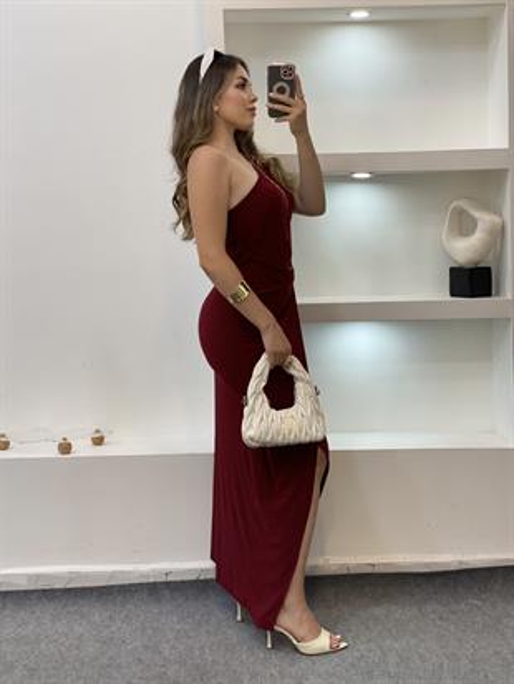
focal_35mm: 52
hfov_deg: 28.0
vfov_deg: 36.8
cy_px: 342
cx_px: 257
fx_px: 1029
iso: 80
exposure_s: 1/100
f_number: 2
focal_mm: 6
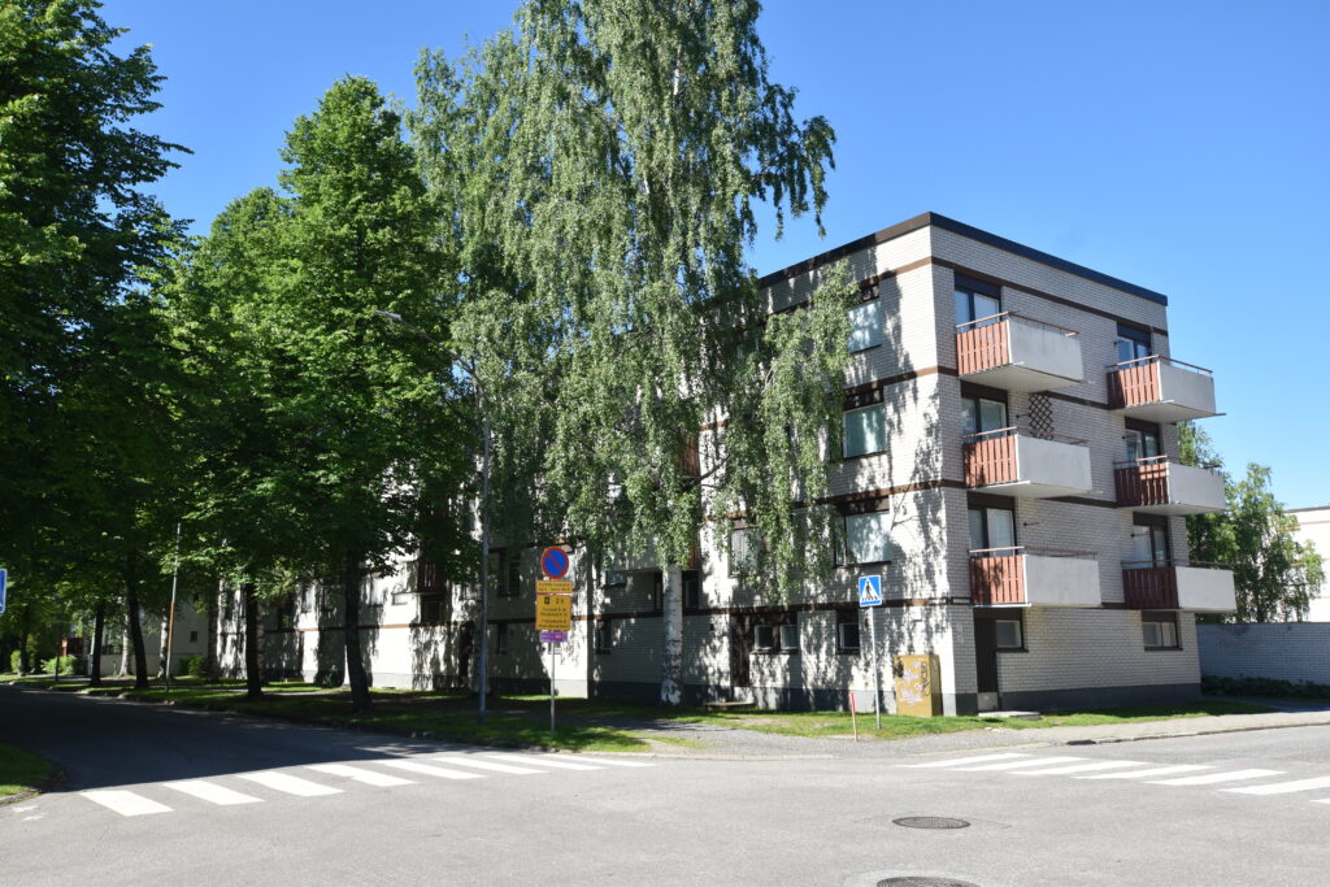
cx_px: 665
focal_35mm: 30
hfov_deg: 61.9
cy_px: 444
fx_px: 1108
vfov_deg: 43.6
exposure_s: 1/250
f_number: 8
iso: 180
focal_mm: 20
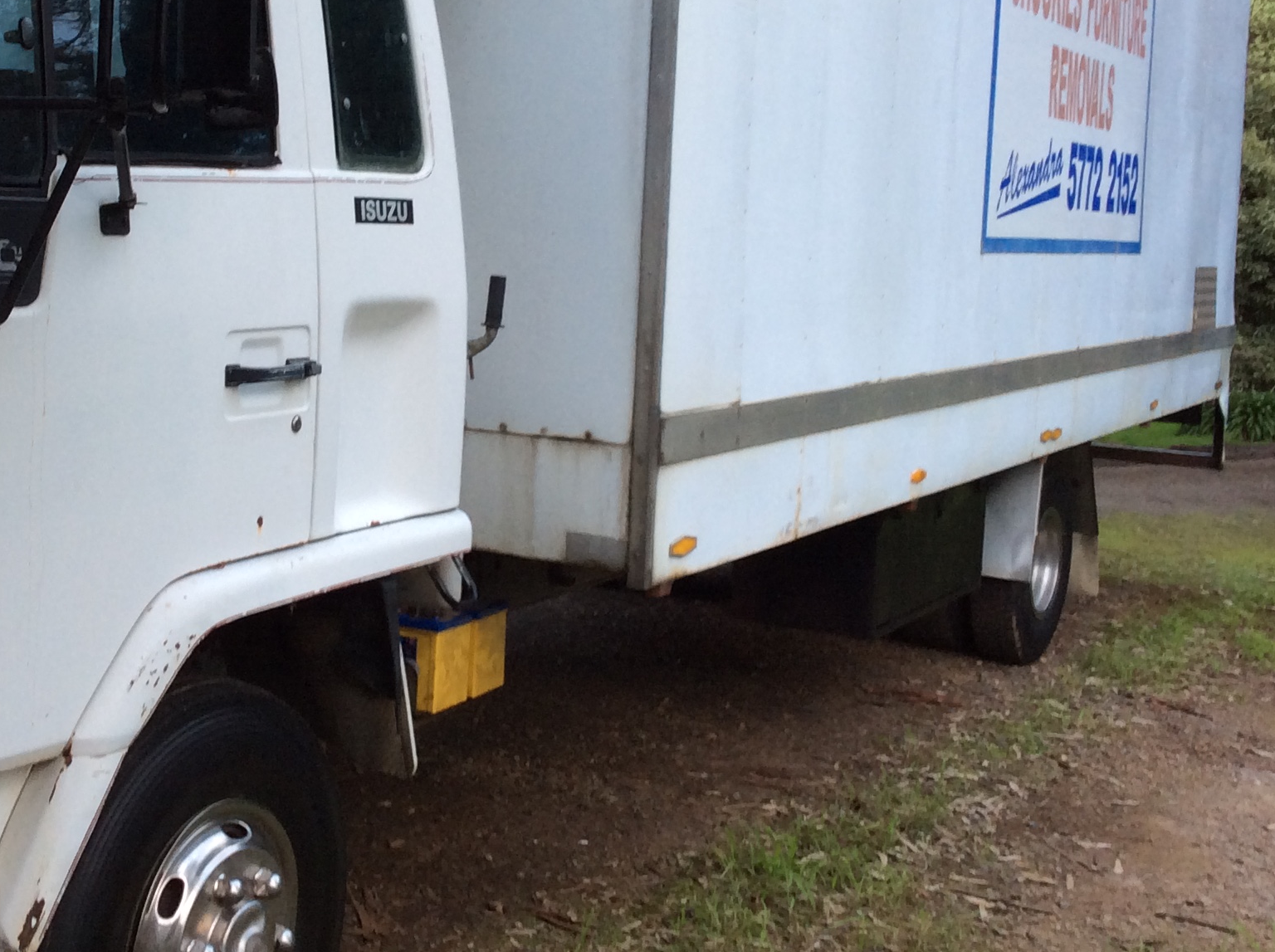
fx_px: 1986
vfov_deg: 26.8
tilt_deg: -3.1
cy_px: 310
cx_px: 396
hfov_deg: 35.2
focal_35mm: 54
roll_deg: -1.3
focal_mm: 3.3
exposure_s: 1/25
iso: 40
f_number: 2.4
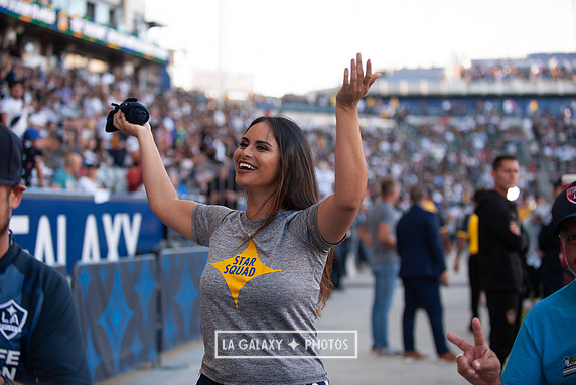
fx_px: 1265
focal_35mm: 79
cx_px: 286
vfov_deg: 17.3
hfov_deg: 25.7
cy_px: 192
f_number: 2.8
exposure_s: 1/800
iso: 800
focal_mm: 78
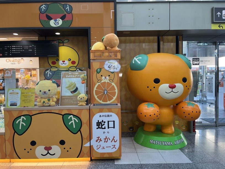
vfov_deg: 53.1
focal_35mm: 26
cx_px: 112
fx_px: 169
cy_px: 84
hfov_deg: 67.3
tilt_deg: -2.7
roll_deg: +1.4
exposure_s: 1/120
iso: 80
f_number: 1.6
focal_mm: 5.1
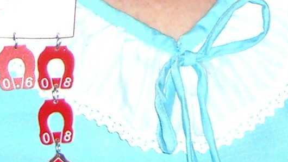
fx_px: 1833
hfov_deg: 8.8
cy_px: -305
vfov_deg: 4.8
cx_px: 439
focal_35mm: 240
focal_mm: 7.9
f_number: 2.8
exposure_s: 1/60
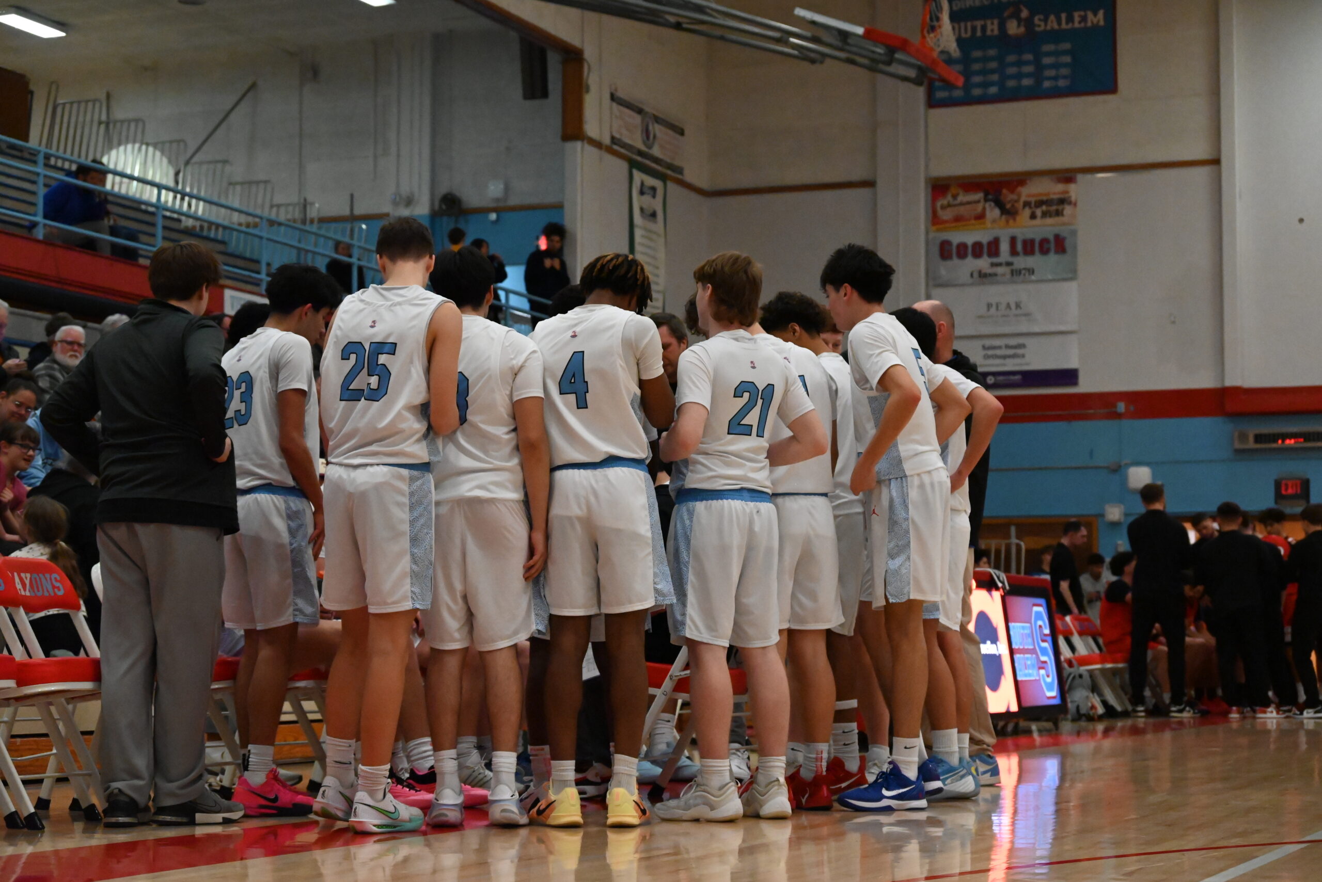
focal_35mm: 70
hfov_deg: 28.8
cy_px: 441
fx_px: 2571
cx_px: 661
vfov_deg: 19.5
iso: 12800
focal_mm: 70
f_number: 6
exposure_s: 1/500
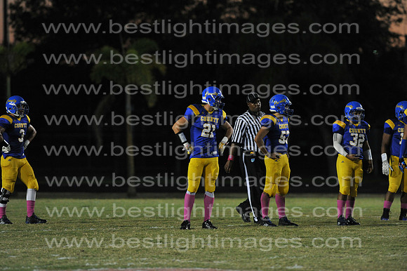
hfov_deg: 6.9
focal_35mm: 300
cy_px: 136
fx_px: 3390
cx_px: 204
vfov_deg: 4.6
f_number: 4
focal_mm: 300
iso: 5000
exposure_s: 1/500
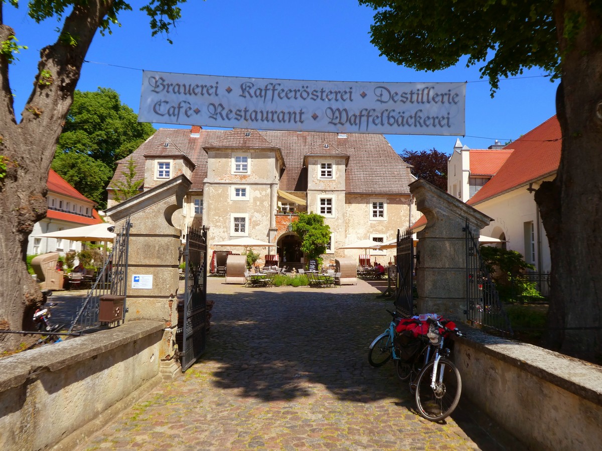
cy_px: 226
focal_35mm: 28
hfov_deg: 63.4
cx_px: 301
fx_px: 487
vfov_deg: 49.7
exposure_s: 1/800
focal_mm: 5
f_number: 3.5
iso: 80
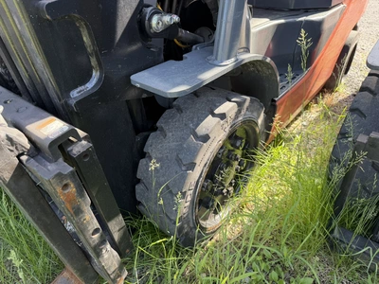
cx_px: 190
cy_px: 142
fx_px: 263
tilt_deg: -33.1
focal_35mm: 24
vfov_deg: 56.8
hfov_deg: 71.6
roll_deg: -0.6
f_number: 1.78
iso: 80
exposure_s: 1/280
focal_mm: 6.76
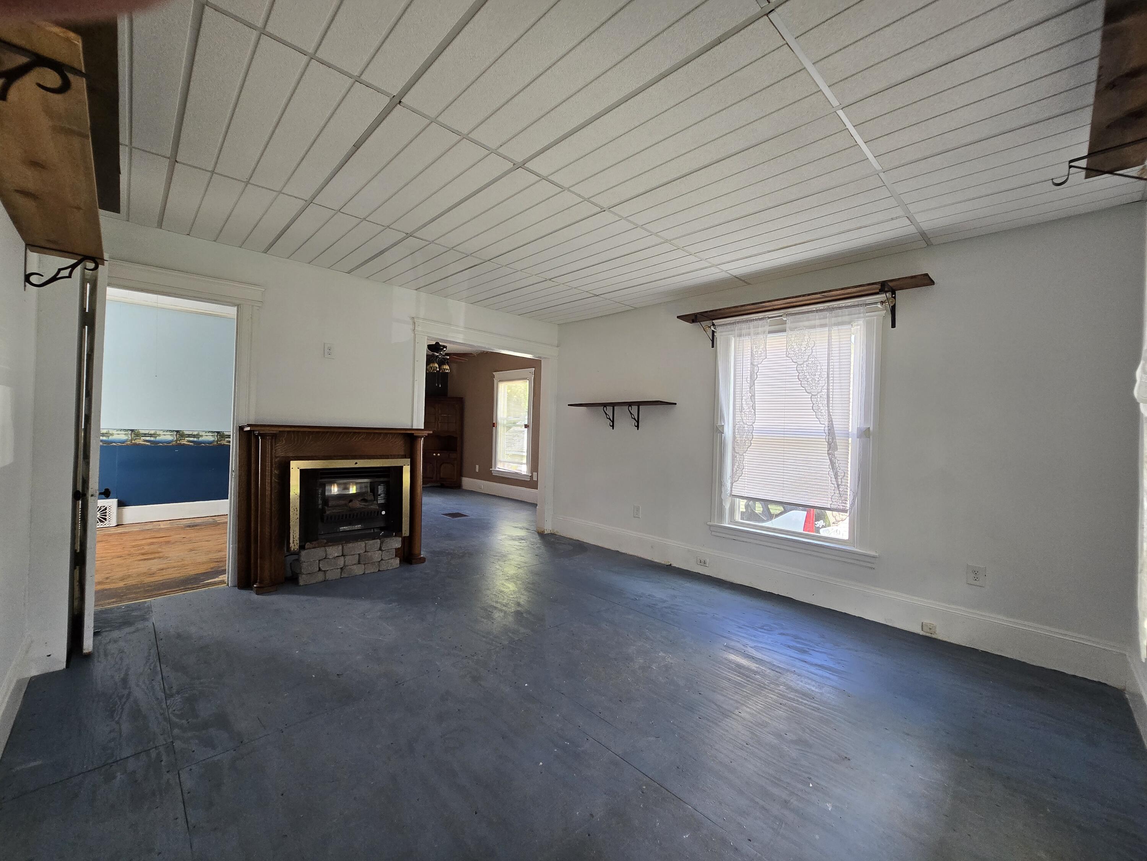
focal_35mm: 13
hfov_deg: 106.2
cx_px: 574
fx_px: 431
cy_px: 430
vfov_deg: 89.9
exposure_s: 1/100
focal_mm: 2.2
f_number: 2.2
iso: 200
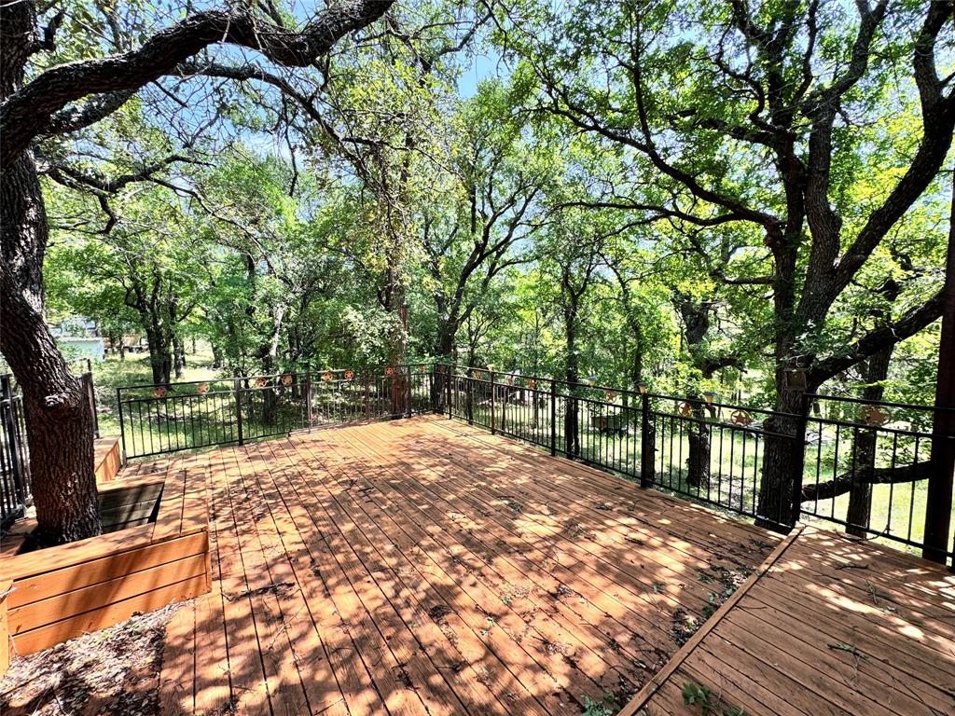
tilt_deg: -6.2
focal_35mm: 14
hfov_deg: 102.1
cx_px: 478
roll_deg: +1.8
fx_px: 386
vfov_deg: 85.7
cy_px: 358
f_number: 2.2
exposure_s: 1/230
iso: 40
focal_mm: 2.22
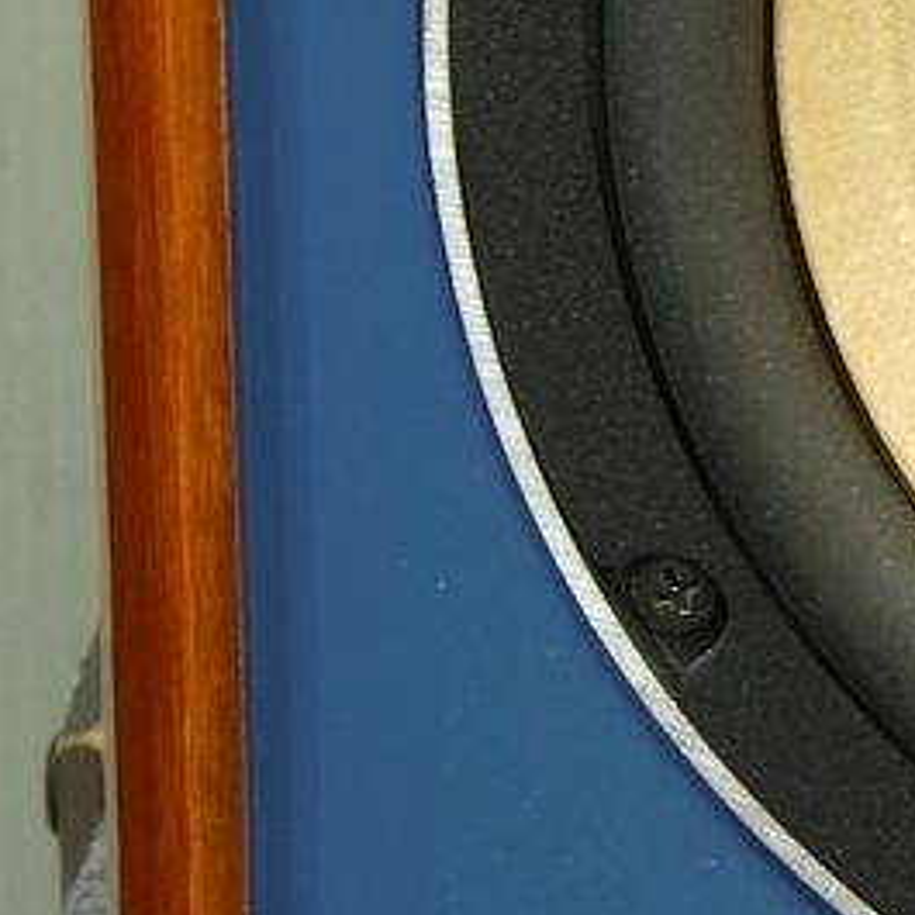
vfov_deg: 4.8
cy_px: 17
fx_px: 11005
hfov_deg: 4.7
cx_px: 1650
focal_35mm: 368
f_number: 5.1
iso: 100
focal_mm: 20.6
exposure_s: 1/2
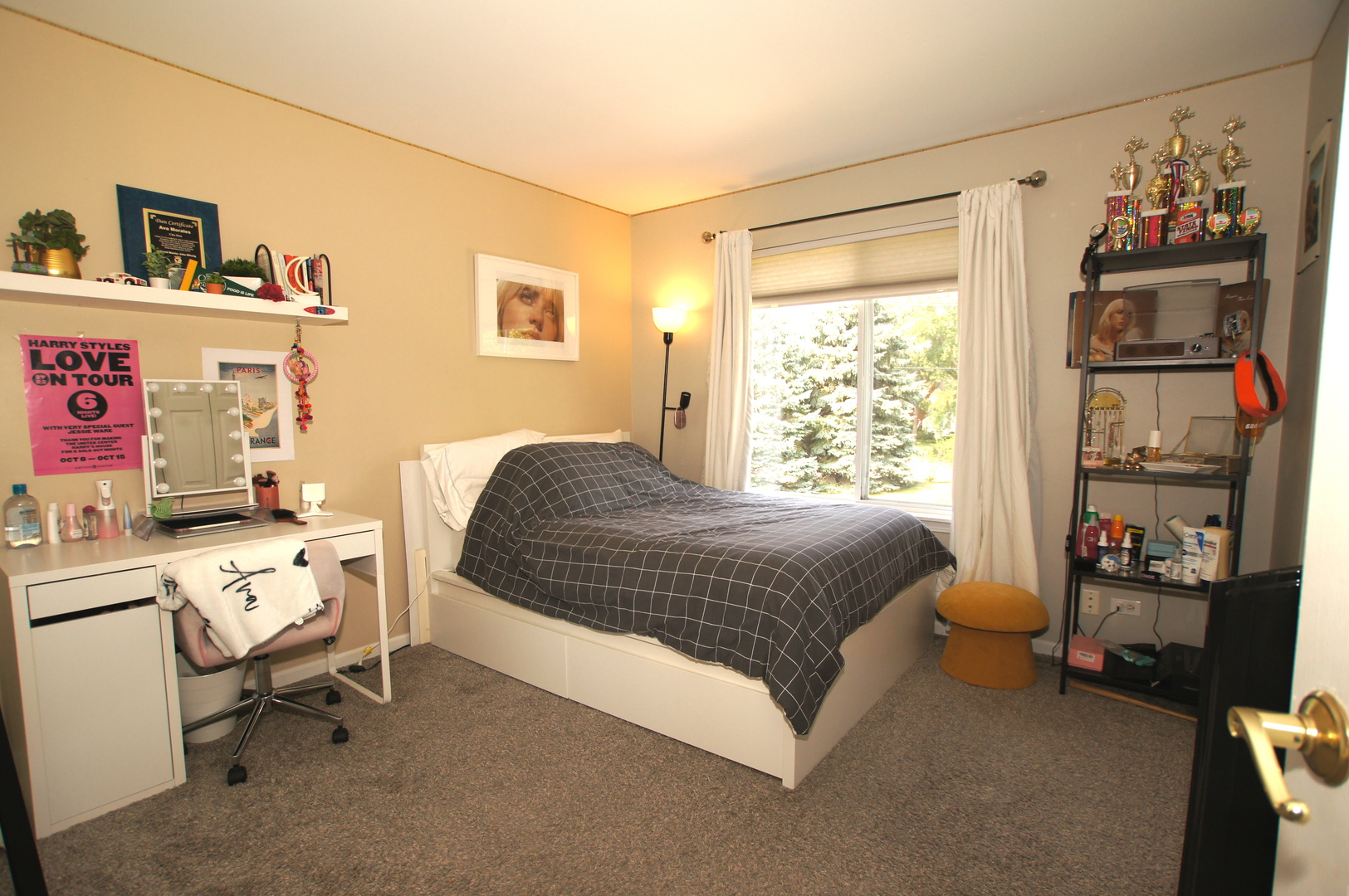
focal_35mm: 16
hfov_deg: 95.0
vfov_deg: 71.9
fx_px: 618
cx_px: 674
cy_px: 448
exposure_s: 1/160
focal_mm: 11
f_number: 4.5
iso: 250
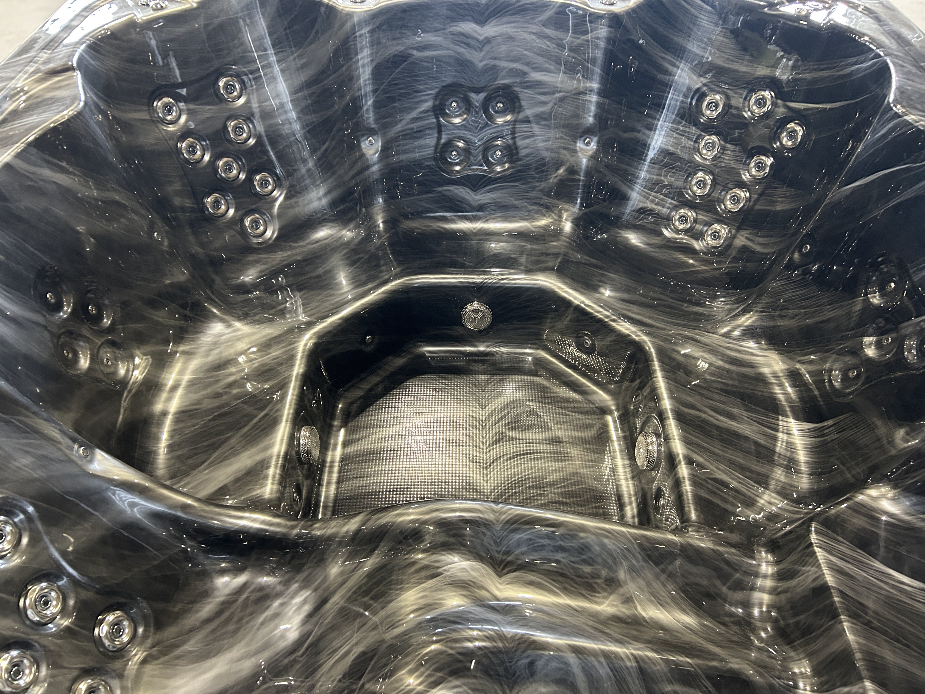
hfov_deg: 67.3
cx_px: 462
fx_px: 695
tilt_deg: -45.7
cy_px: 347
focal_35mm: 26
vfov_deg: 53.1
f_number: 1.5
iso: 400
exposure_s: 1/50
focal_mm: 5.7
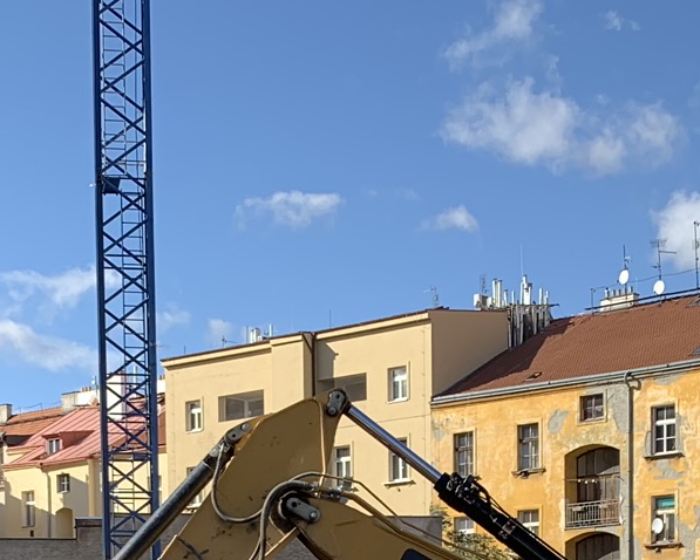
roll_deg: +0.3
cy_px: 791
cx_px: 335
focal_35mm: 87
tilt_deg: -1.4
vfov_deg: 16.4
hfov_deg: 22.0
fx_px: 1803
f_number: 1.8
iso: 25
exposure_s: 1/972
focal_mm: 4.25
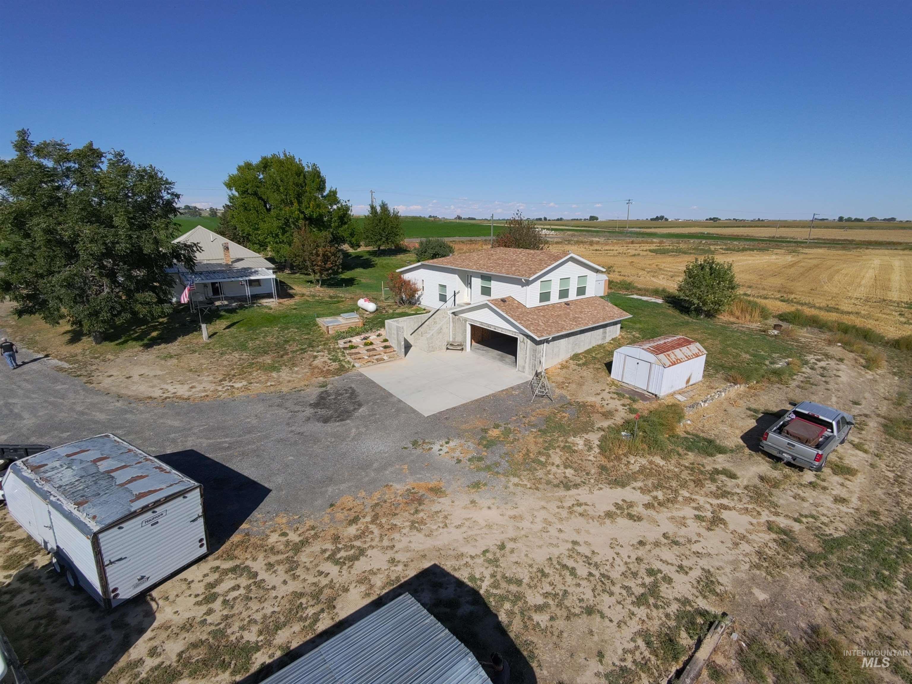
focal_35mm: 16
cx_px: 456
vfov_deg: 78.1
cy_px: 342
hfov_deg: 94.5
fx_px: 422
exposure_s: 1/799
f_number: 2.55
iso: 305
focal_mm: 16
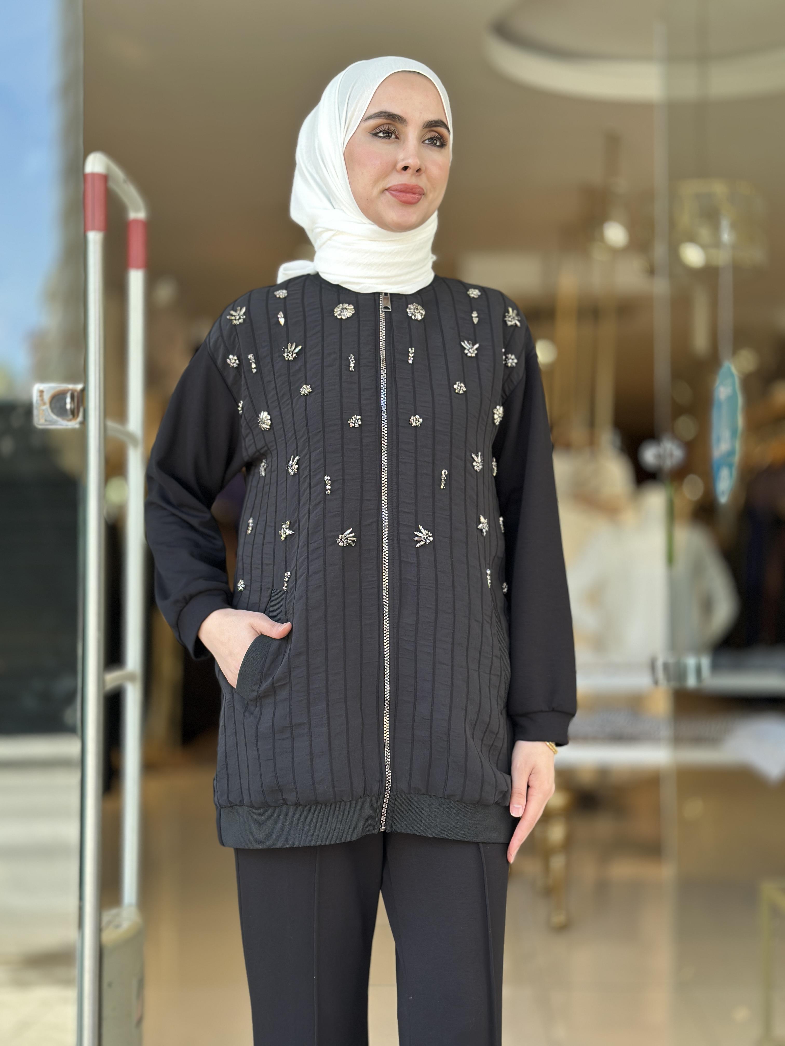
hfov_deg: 30.3
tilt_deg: +1.3
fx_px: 1451
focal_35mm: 48
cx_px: 392
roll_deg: -1.0
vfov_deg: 39.7
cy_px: 523
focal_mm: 6.86
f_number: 1.78
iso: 125
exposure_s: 1/172
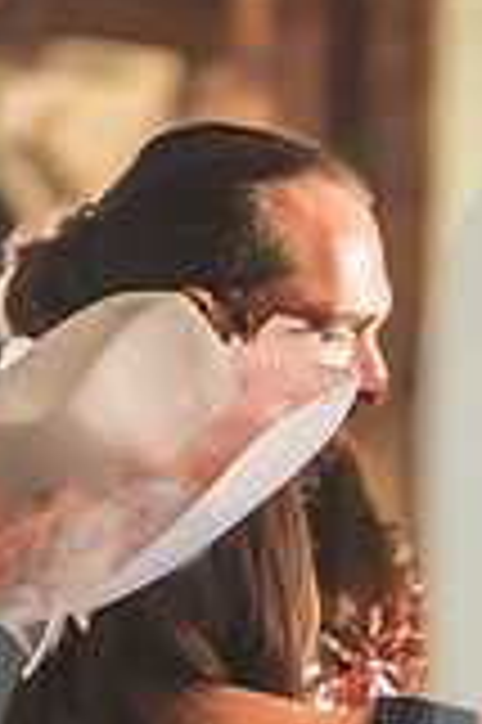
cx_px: 563
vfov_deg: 4.1
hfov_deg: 2.7
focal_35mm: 503
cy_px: 841
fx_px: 10123
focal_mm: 180
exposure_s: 1/200
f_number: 2.8
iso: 800
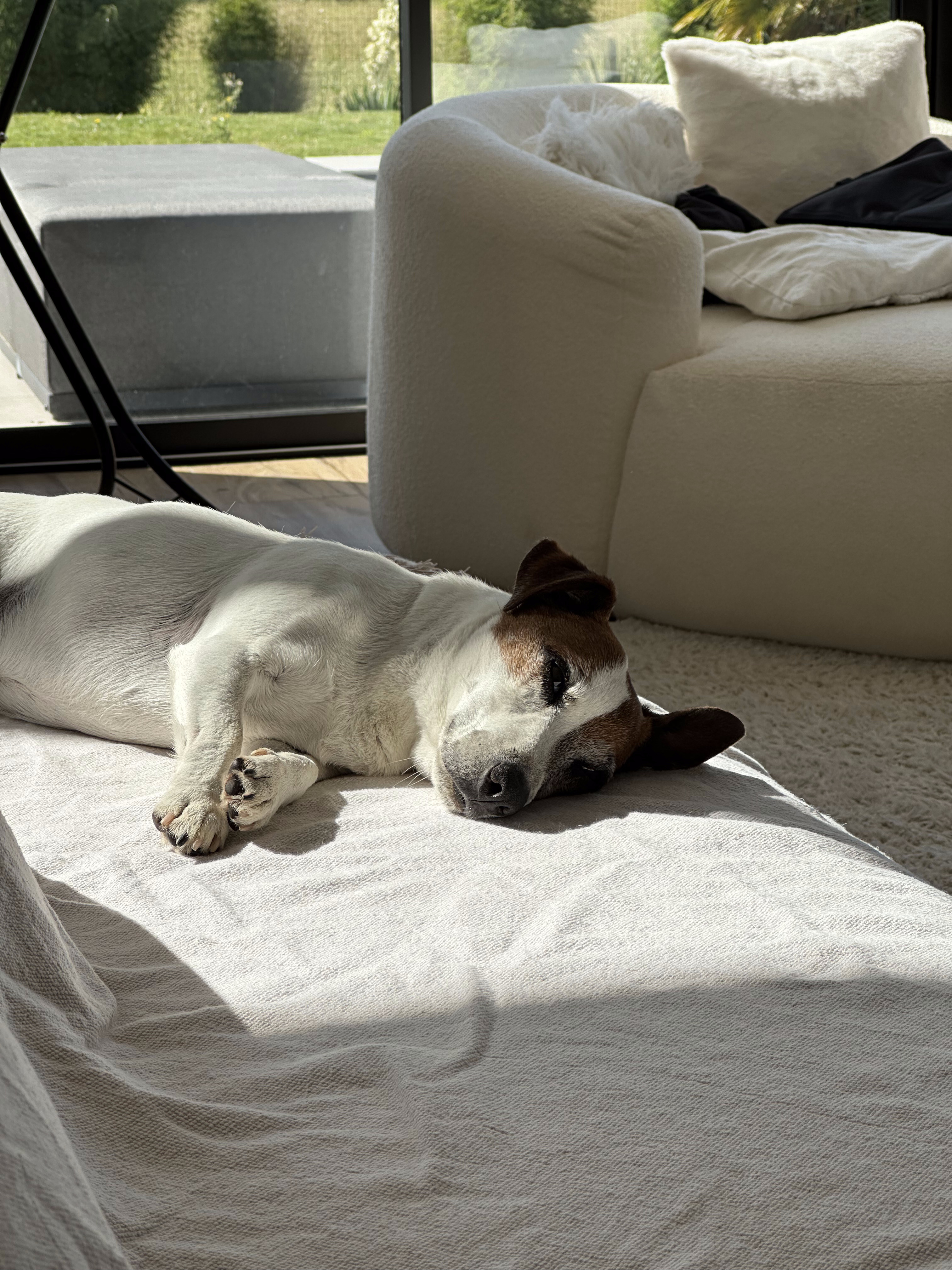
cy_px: 635
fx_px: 2824
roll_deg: +0.2
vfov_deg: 25.3
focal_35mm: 77
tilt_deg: -12.8
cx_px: 476
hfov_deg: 19.1
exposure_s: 1/424
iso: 32
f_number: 2.8
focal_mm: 9
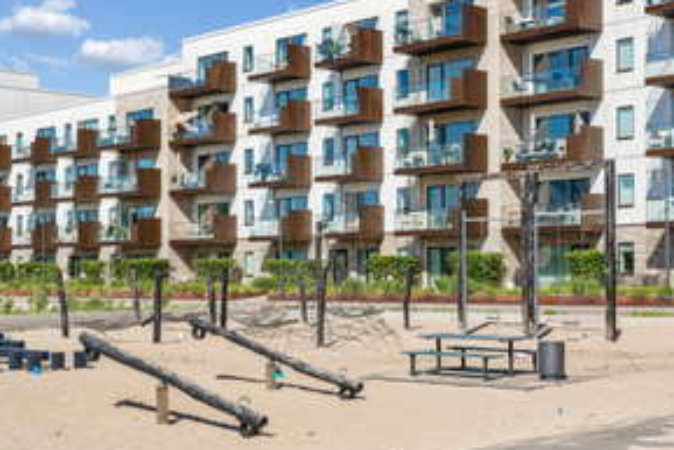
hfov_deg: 32.8
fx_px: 1143
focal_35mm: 61
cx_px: 278
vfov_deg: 22.2
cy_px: 175
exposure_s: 1/800
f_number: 9
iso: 400
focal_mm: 42
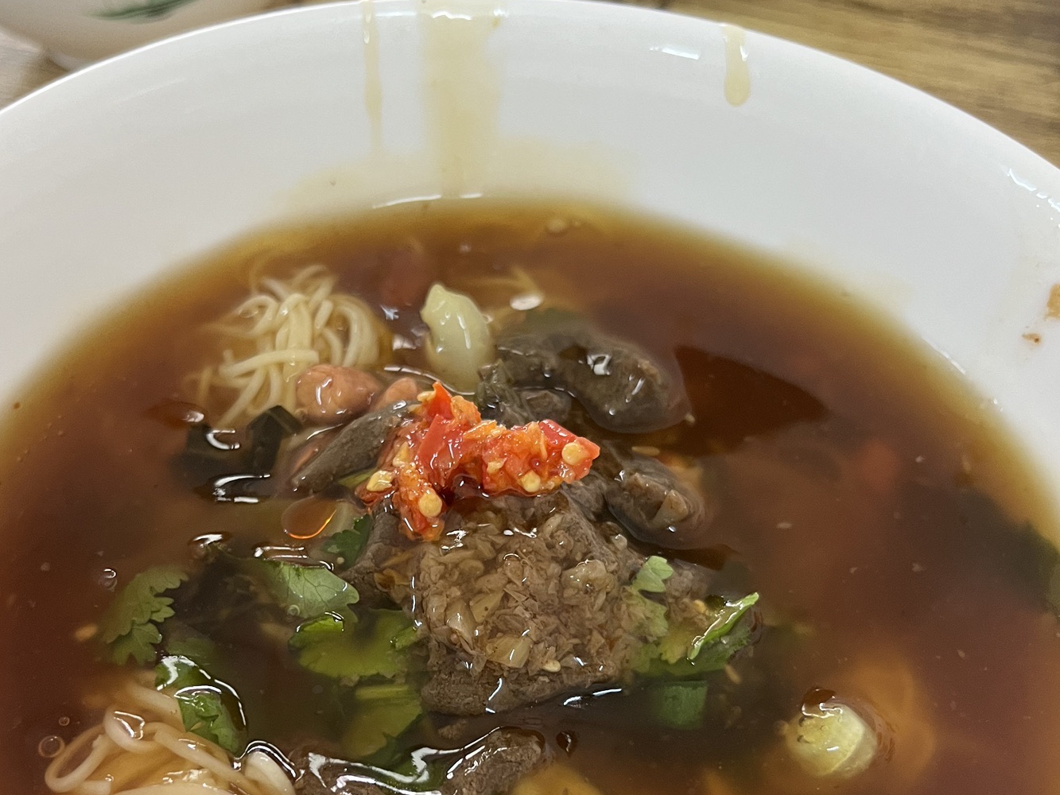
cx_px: 468
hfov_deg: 47.8
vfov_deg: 35.9
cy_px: 611
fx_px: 1194
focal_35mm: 39
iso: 200
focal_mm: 5.1
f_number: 1.6
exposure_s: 1/60
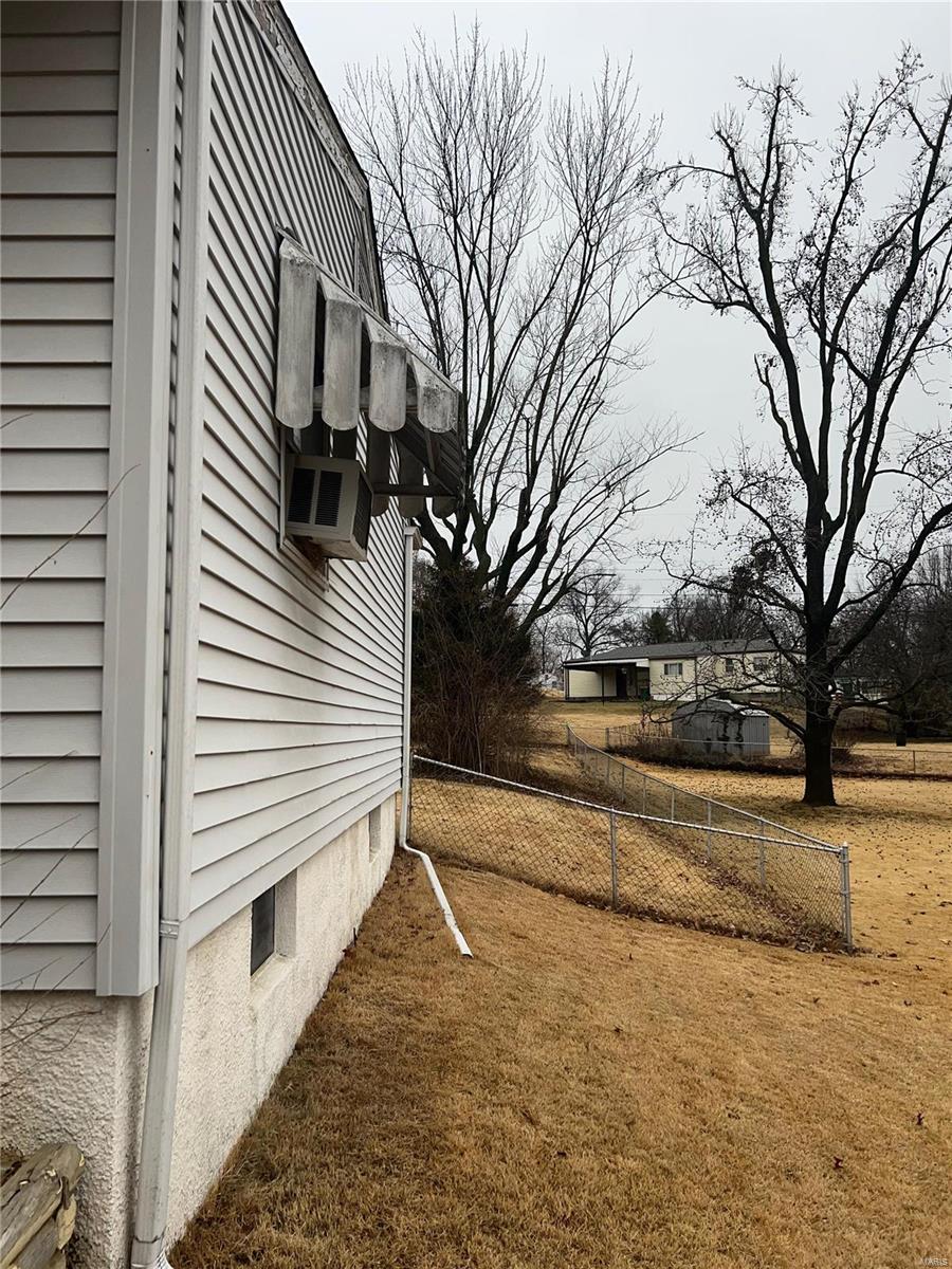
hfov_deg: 53.1
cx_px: 476
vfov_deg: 67.3
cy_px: 634
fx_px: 953
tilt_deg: +4.2
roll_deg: -0.2
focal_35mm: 26
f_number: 1.5
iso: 32
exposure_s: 1/1869
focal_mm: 5.7
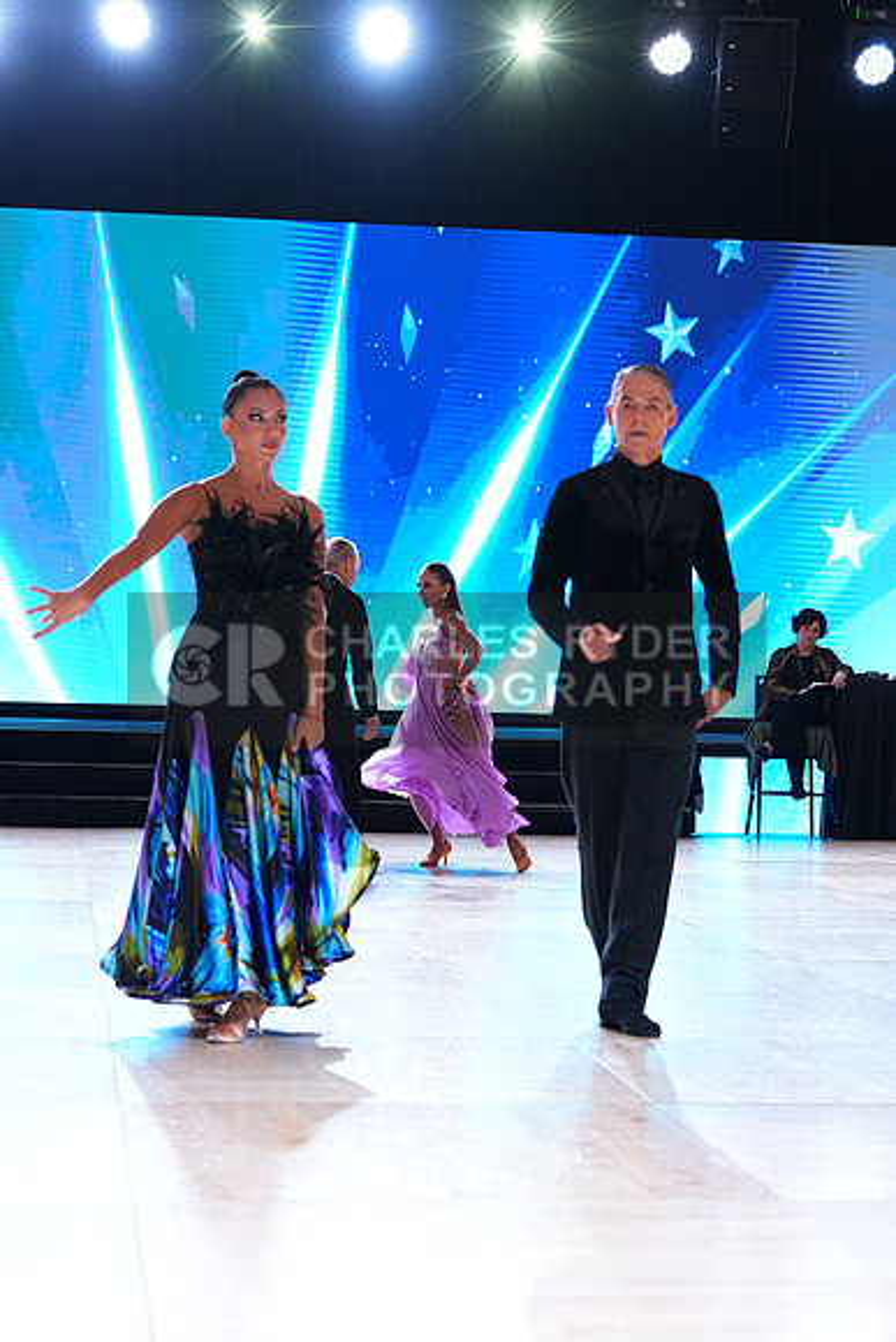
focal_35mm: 75
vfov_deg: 27.0
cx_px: 448
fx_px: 2798
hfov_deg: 18.2
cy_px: 671
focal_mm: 75
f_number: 4
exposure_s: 1/400
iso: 2000
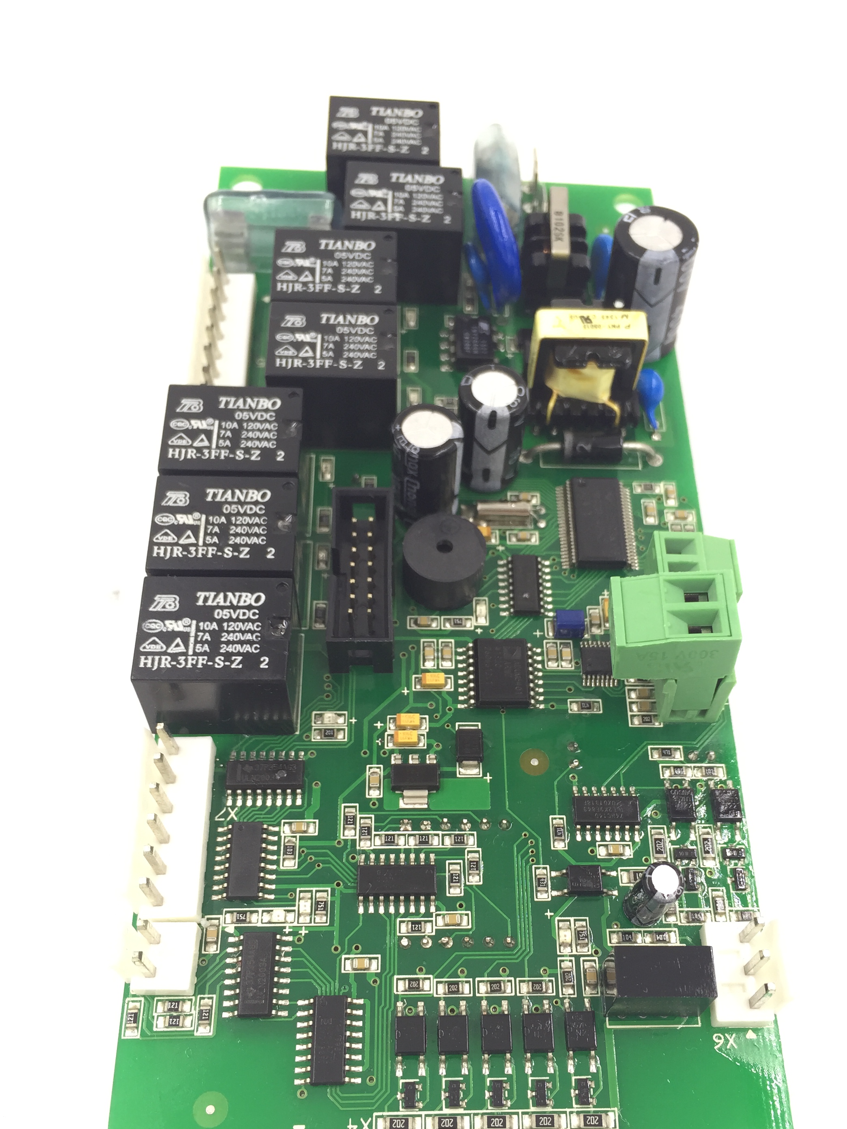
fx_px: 1109
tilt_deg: -65.3
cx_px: 484
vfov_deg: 53.7
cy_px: 655
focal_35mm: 34
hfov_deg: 41.7
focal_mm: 4.15
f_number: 2.2
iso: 40
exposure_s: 1/100
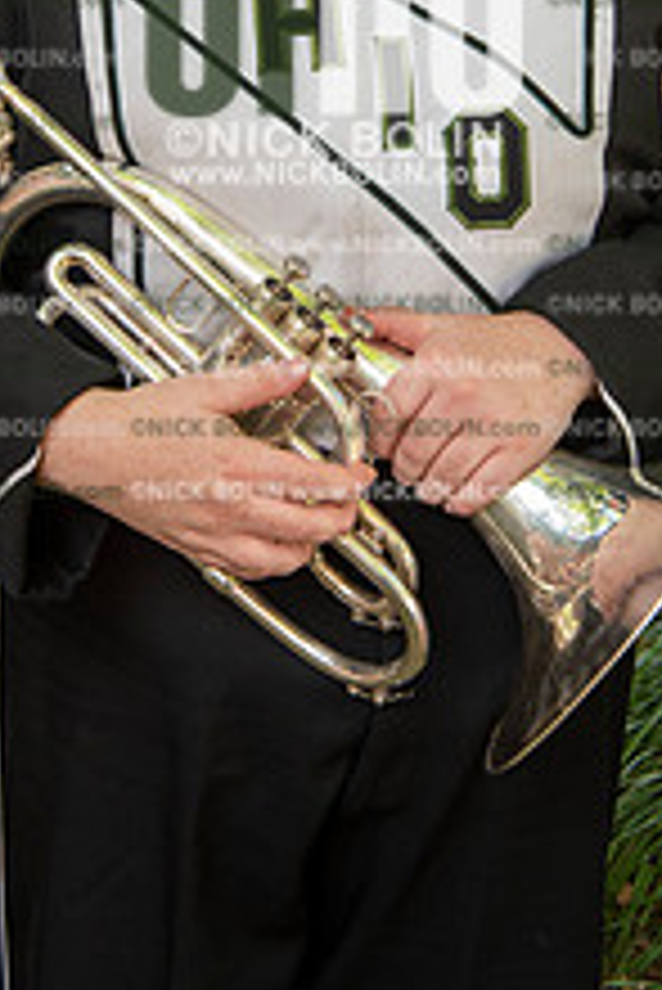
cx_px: 333
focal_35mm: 90
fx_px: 2478
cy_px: 58
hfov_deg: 15.2
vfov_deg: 22.0
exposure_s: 1/100
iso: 500
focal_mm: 44
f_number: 8
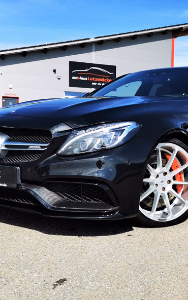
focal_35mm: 43
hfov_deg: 29.6
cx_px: 128
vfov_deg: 46.2
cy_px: 149
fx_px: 353
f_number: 1.8
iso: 50
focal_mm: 5.58
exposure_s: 1/4292
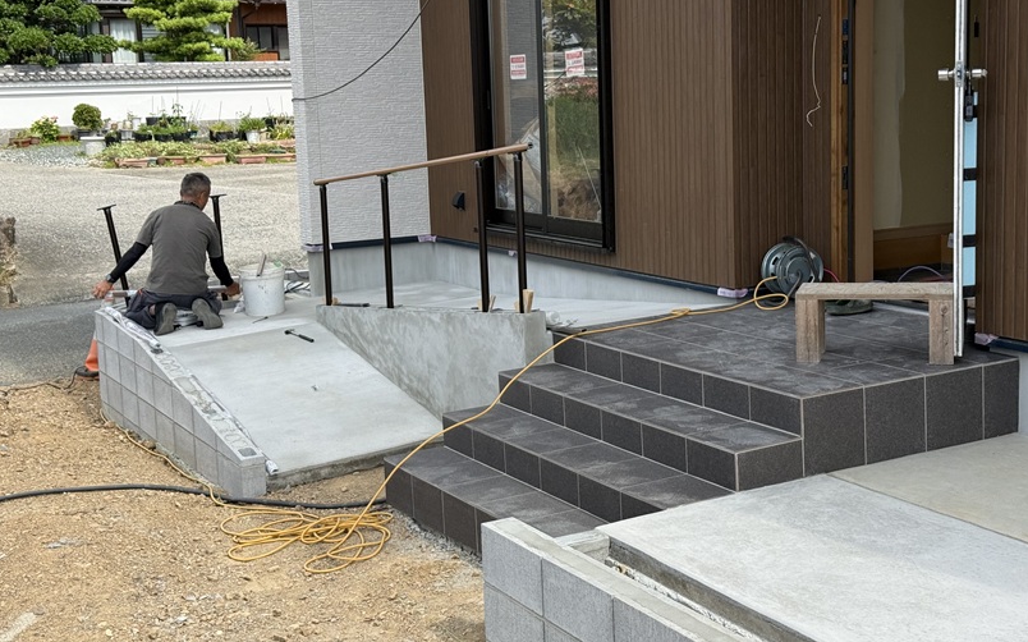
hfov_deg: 39.6
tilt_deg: -8.2
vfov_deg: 25.3
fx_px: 1428
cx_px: 514
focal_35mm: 51
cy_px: 292
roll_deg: +1.4
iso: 64
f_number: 1.78
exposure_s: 1/3096
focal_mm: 6.76
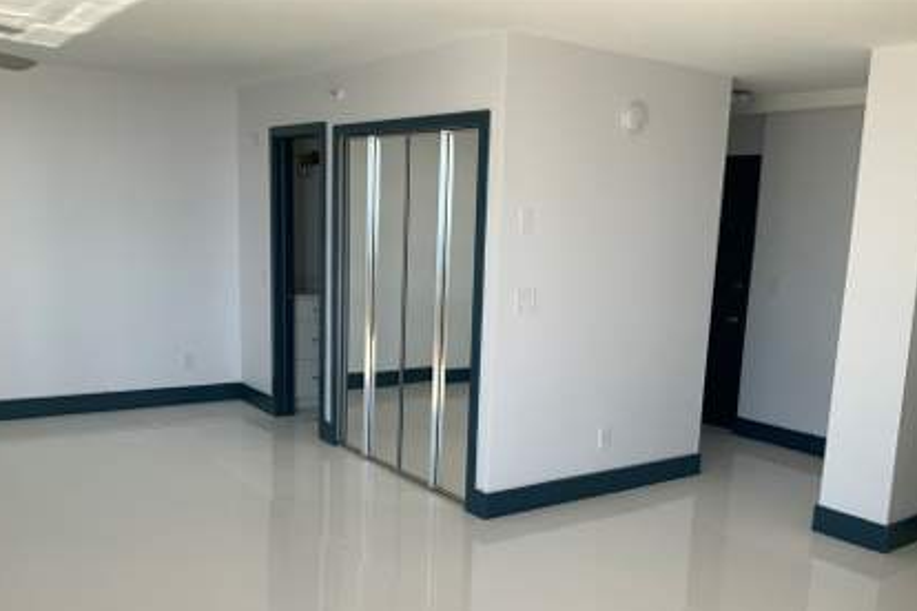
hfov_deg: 54.3
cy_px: 385
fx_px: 891
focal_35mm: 35
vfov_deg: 37.6
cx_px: 507
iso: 16
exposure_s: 1/143
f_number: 1.8
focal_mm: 3
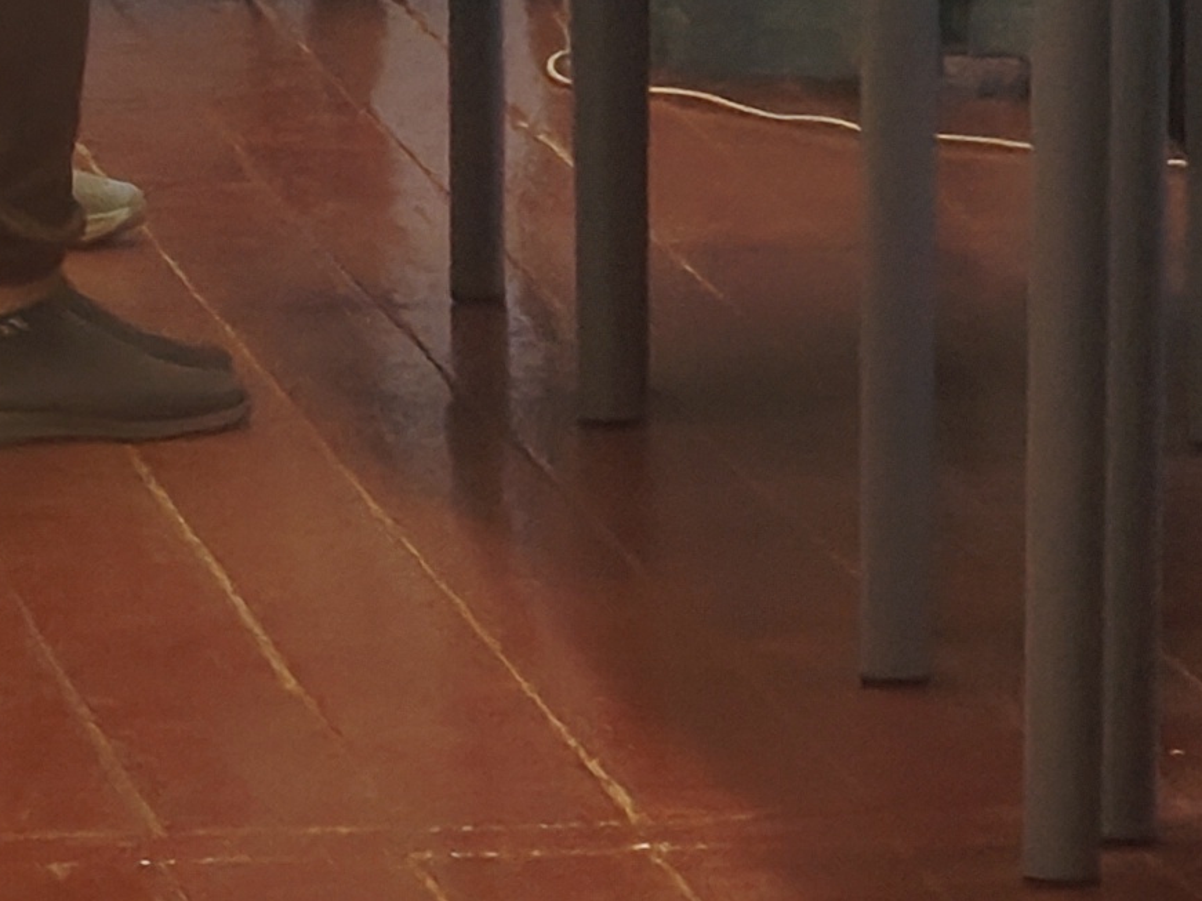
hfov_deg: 6.1
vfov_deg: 4.5
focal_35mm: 326
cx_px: 973
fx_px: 11318
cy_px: -428
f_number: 1.75
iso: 231
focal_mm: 5.25
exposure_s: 1/50
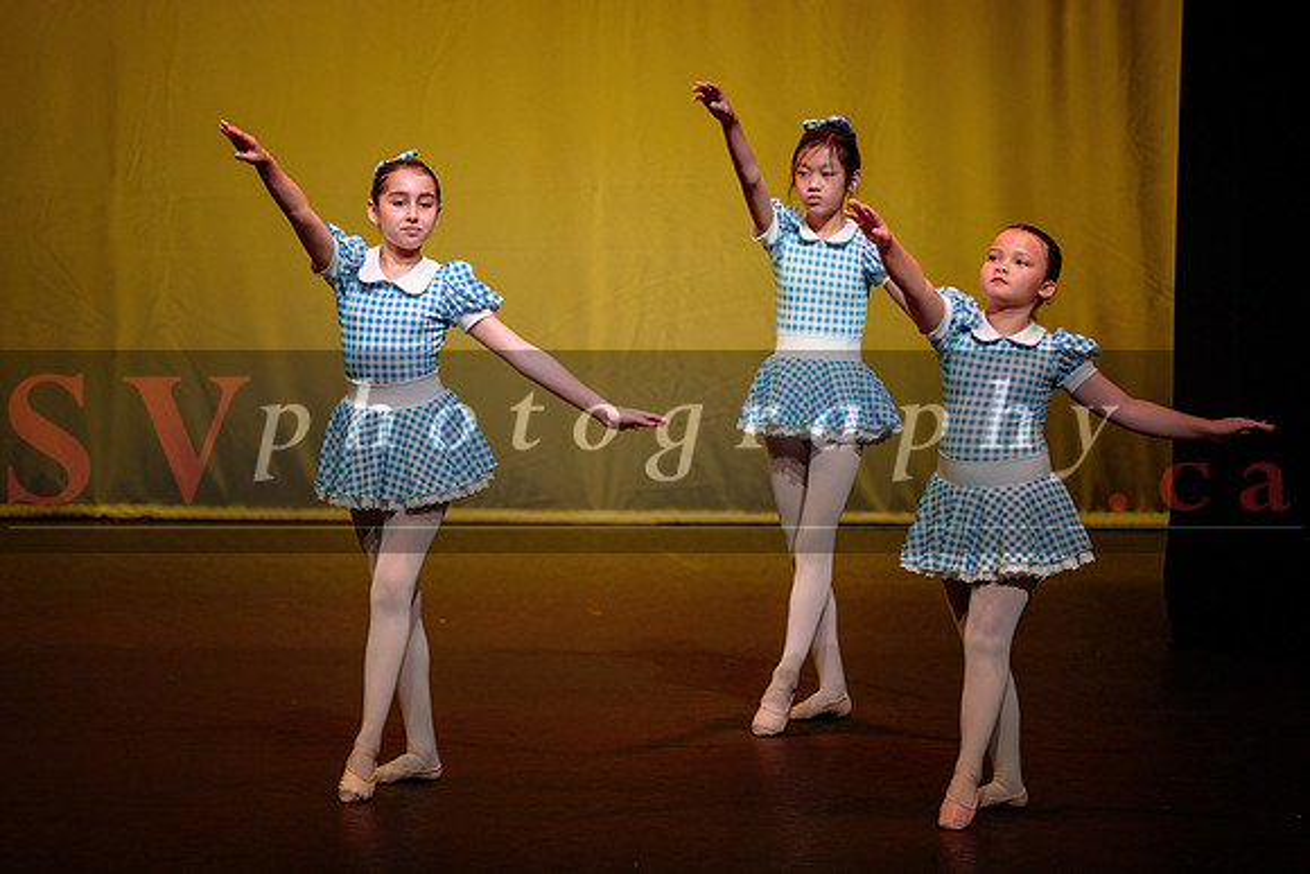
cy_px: 416
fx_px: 7283
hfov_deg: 10.3
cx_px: 651
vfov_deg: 6.9
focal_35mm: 200
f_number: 2.8
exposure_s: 1/640
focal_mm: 175
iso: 1250
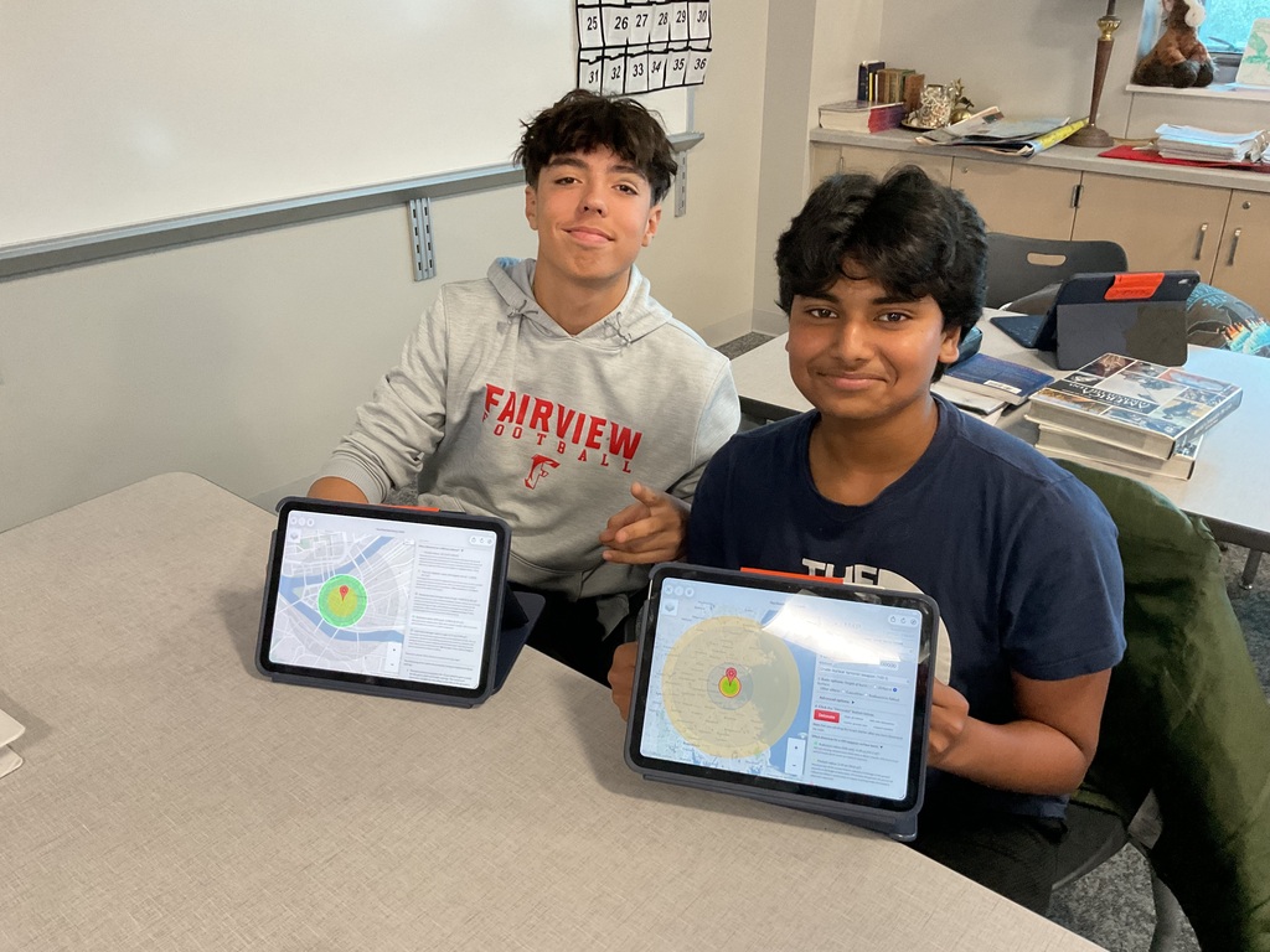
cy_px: 476
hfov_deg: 61.7
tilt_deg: -26.0
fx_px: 1064
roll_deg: -0.2
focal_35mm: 29
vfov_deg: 48.2
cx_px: 635
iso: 250
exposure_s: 1/60
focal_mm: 3
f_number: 1.8
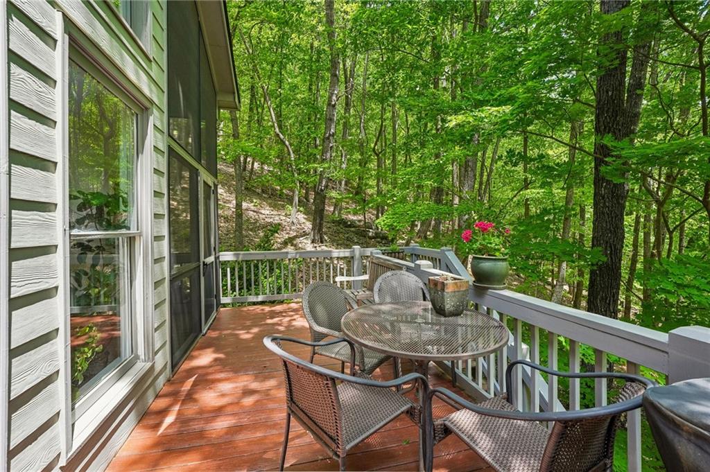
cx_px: 355
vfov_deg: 76.5
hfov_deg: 99.7
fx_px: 300
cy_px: 236
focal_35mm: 15
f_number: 8
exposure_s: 1/100
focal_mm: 15.2
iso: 320
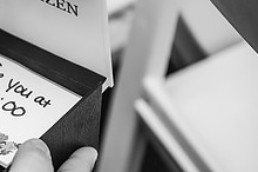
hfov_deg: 12.0
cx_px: -80
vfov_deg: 8.2
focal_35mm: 166
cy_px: 152
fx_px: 1188
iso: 320
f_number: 2.8
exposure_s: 1/1000
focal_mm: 63
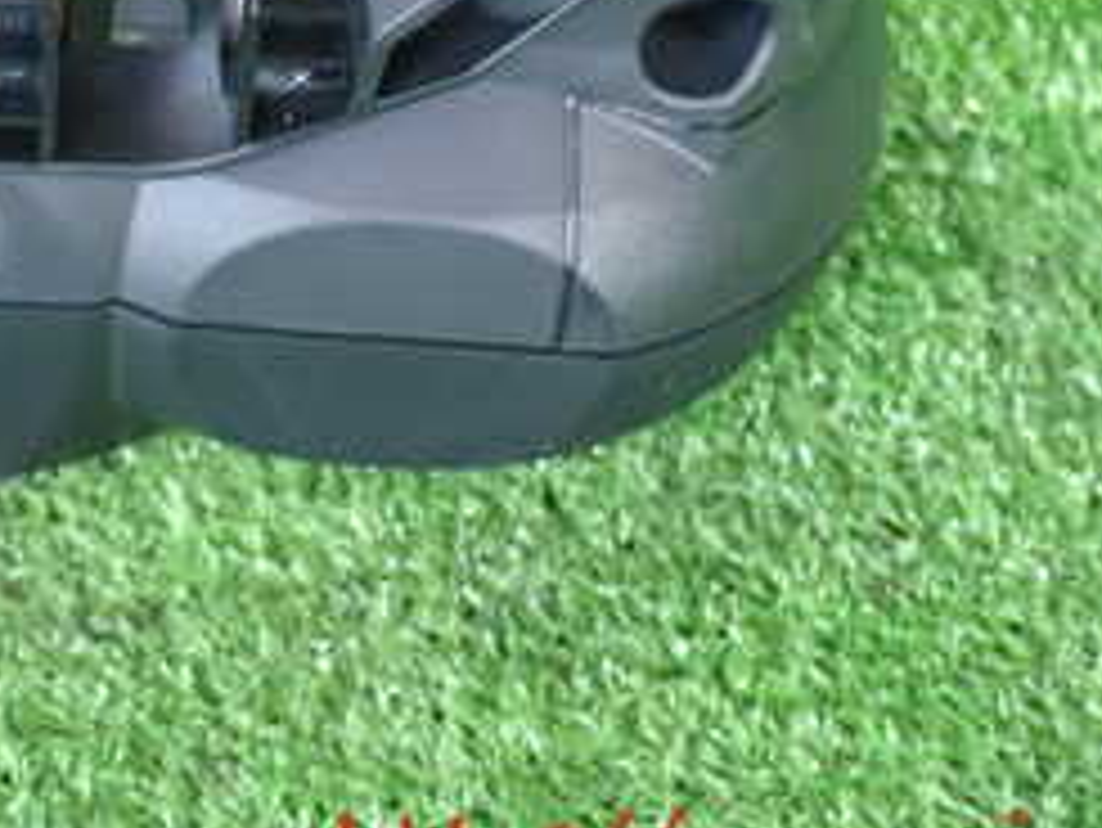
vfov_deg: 16.3
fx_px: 2803
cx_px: 4
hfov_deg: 21.5
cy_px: -99
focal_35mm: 88
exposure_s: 1/40
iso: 320
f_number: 2.5
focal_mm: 6.37
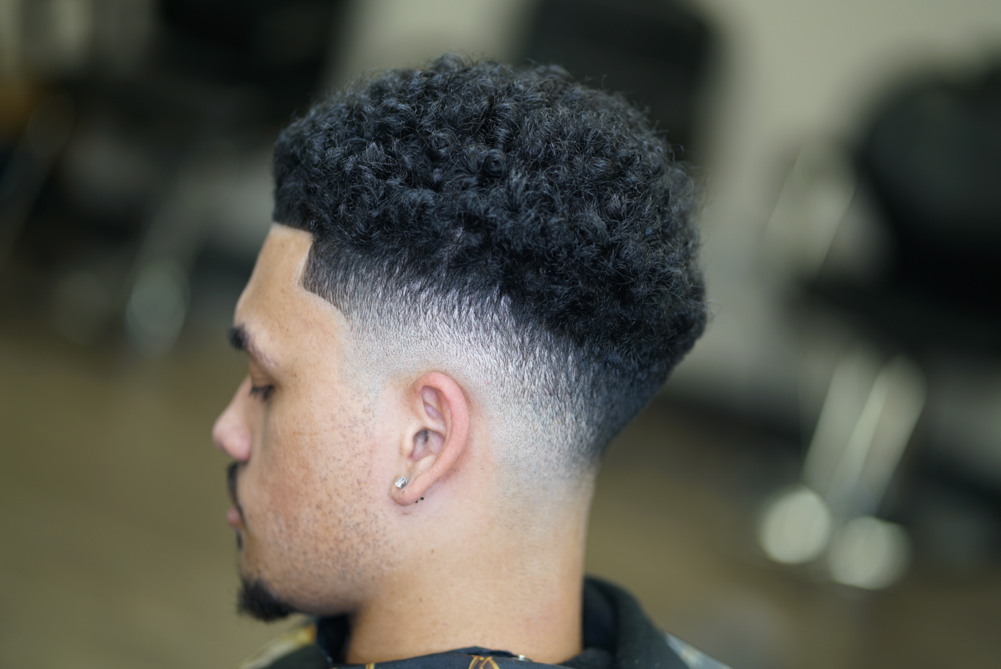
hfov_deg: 23.9
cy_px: 334
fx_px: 2365
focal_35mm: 85
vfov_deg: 16.1
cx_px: 500
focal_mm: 85
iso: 125
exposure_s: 1/100
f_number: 1.8
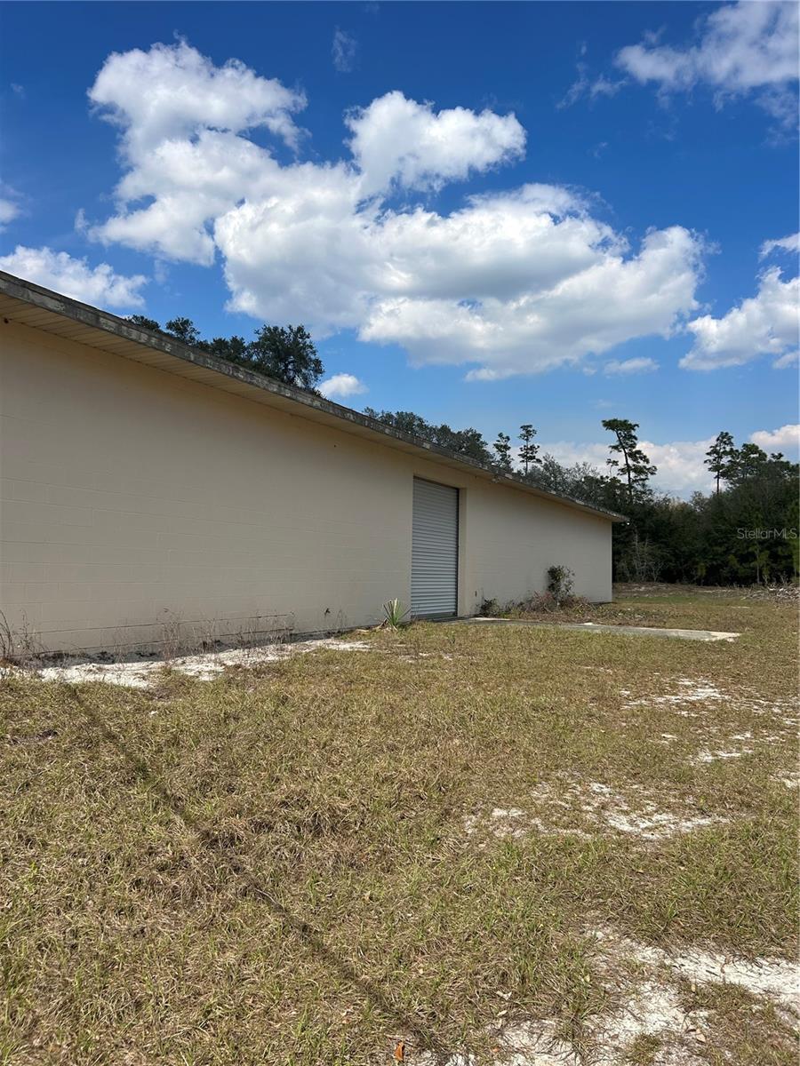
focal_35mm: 26
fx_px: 801
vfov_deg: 67.3
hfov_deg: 53.1
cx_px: 400
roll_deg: -0.8
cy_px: 533
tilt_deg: +4.9
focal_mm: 5.7
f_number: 1.5
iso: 50
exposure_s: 1/5319
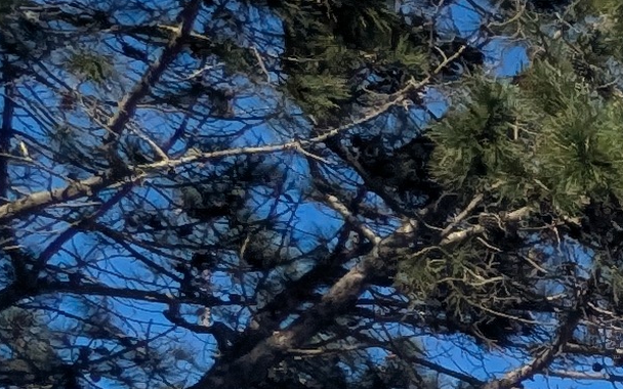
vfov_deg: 10.2
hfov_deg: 11.9
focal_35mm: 114
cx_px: 1757
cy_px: 899
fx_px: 1936
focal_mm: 2.35
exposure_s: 1/1821
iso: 43
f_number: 2.2
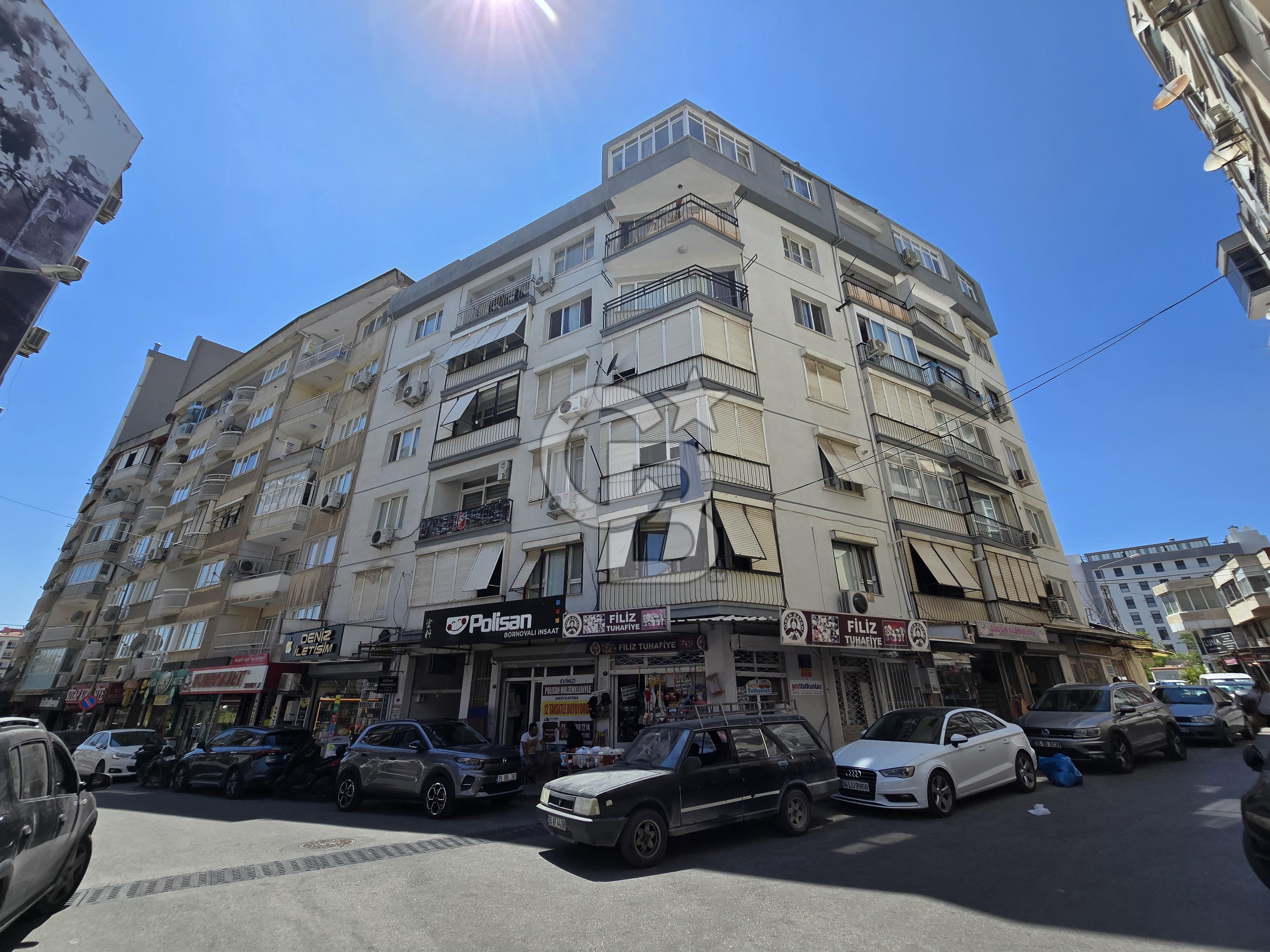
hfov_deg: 106.2
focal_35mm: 13
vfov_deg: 89.9
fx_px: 477
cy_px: 476
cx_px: 635
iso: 50
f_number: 2.2
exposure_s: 1/2175
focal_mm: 2.2
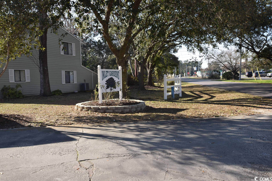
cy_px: 90
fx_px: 227
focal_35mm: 30
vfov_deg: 43.6
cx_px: 136
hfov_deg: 61.9
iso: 100
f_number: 6.3
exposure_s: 1/200
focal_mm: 20
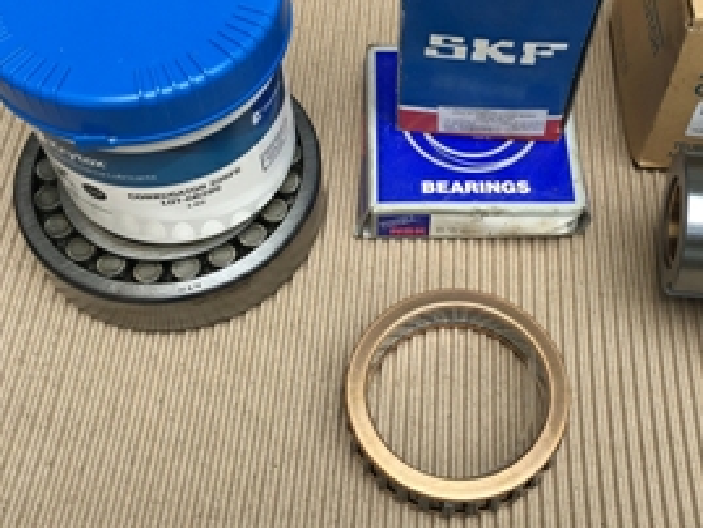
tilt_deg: -56.5
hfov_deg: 42.6
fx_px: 894
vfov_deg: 32.8
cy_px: 217
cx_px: 444
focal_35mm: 44
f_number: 2.2
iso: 32
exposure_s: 1/179
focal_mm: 4.15
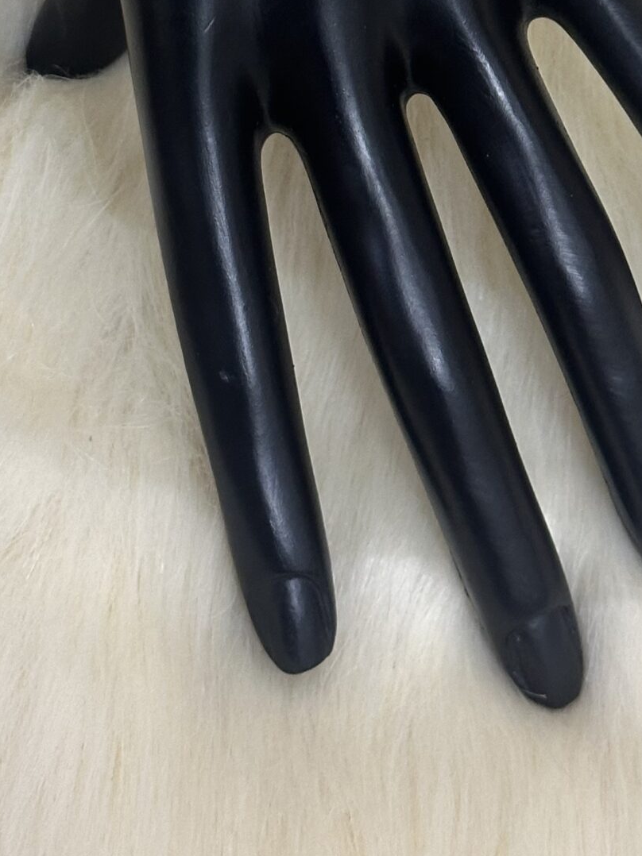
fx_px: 2820
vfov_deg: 16.8
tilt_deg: -60.1
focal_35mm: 114
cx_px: 443
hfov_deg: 13.0
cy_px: -56
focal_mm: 6.86
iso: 200
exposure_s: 1/60
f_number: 1.78
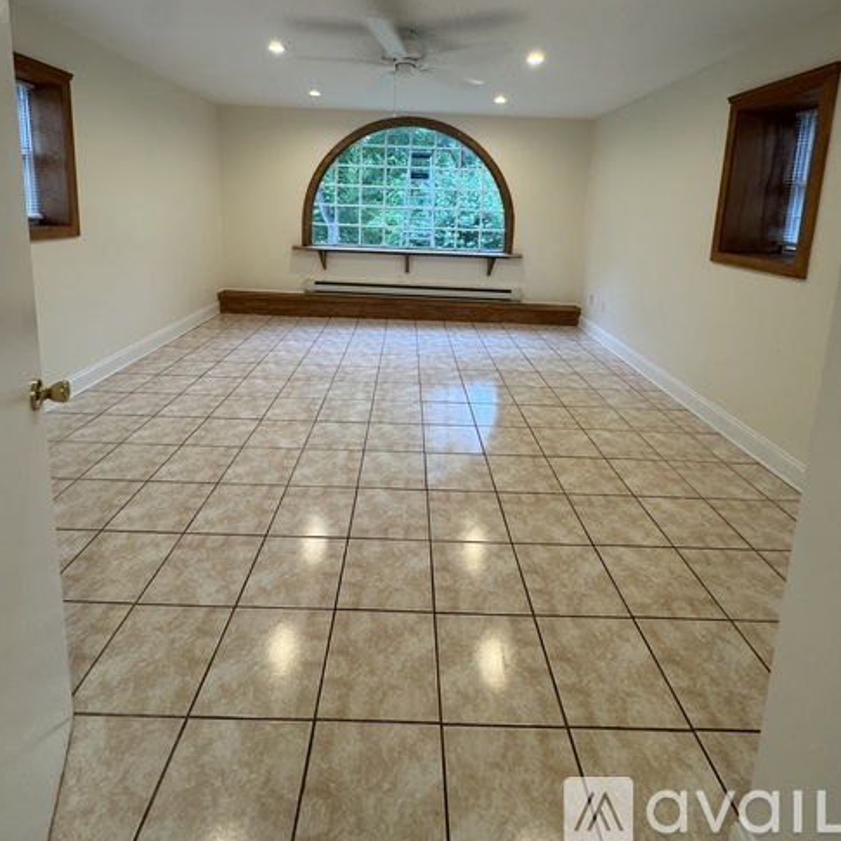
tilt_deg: -6.8
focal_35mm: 17
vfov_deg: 80.6
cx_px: 411
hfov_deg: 84.0
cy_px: 268
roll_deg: -1.4
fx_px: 467
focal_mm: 2.22
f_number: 2.2
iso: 200
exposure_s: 1/120
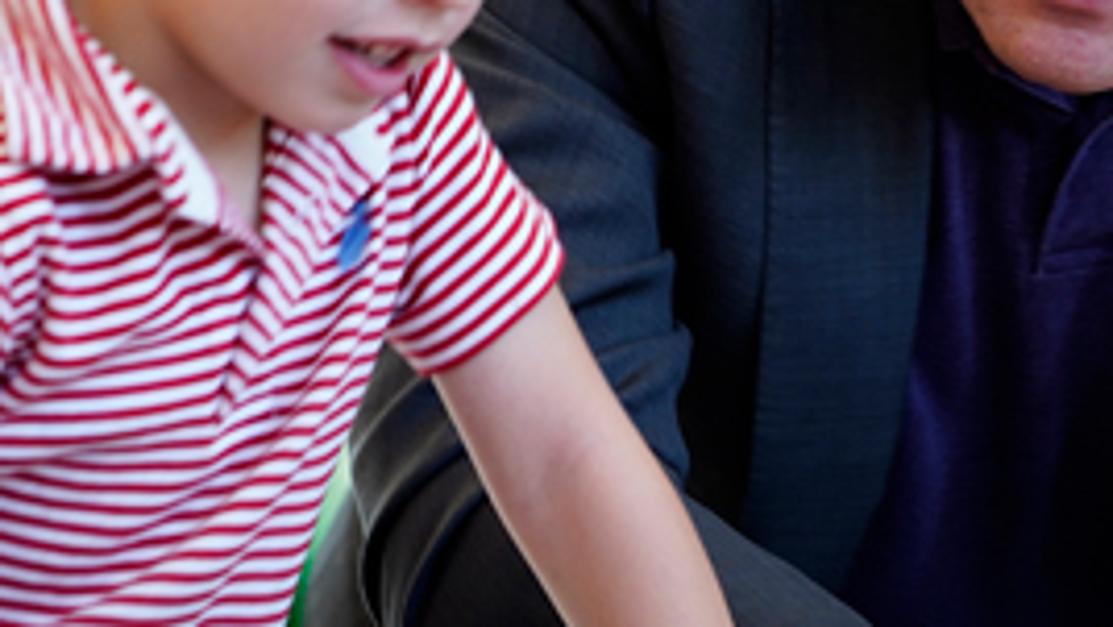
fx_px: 6643
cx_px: 727
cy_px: 125
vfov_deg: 5.4
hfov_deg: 9.6
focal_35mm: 225
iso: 800
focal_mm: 96
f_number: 4
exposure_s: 1/80
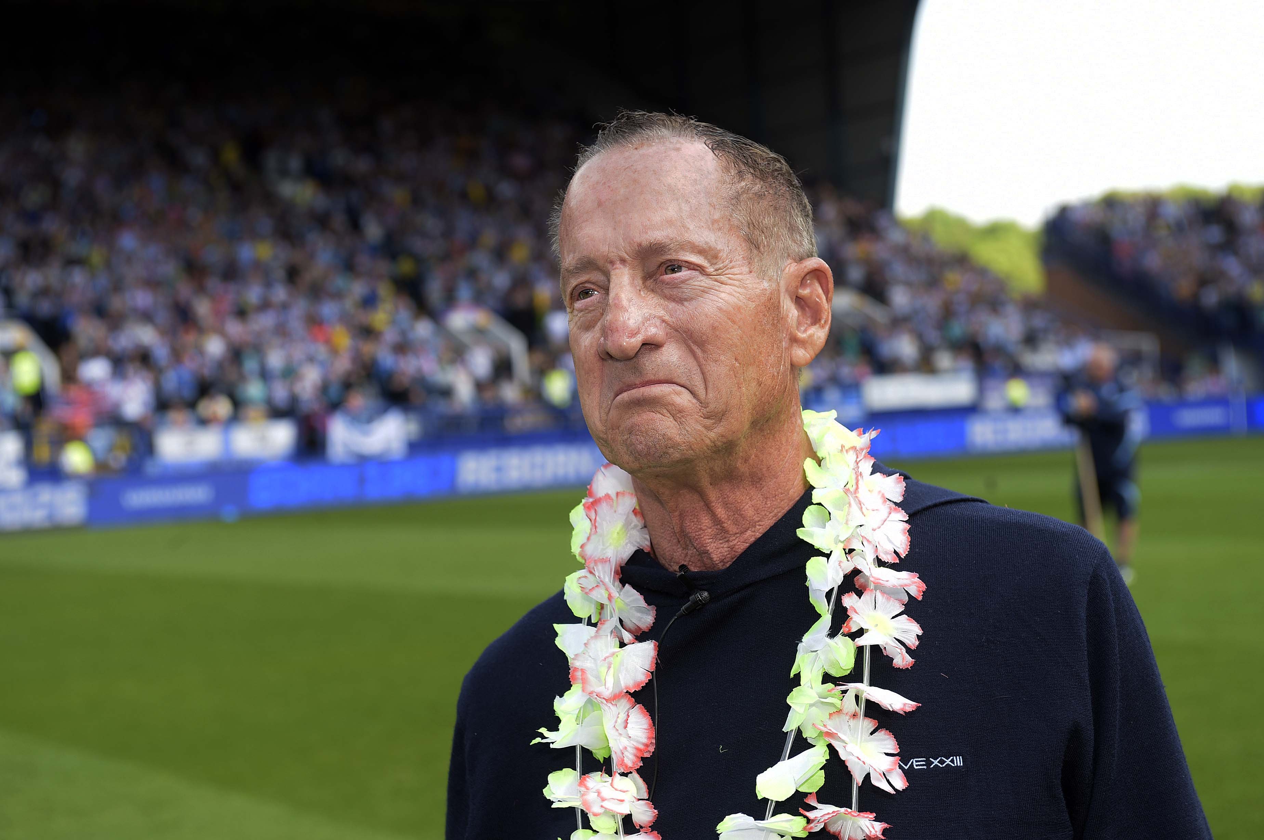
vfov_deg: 19.4
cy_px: 420
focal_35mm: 70
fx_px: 2455
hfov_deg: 28.9
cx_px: 632
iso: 250
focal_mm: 70
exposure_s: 1/250
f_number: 6.3
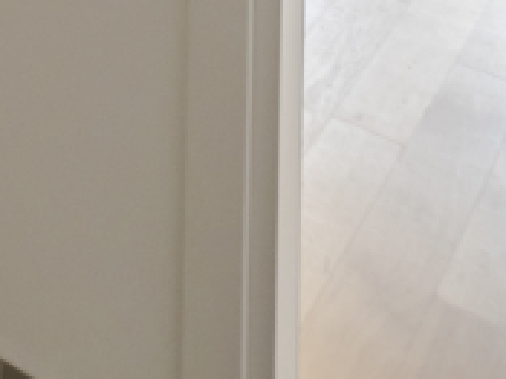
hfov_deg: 16.9
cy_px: -657
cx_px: -546
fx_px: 1169
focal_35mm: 80
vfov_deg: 12.2
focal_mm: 7
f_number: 4
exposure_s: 1/30
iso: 400
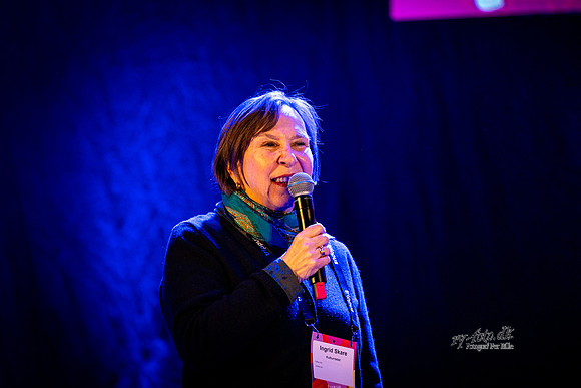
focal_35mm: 171
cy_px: 194
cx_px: 290
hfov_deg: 12.0
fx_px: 2760
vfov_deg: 8.0
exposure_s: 1/160
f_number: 3.2
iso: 8000
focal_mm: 171
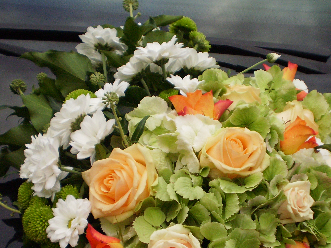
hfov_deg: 27.7
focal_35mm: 70
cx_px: 189
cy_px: 184
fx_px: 669
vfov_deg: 20.9
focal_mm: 7.4
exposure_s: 1/250
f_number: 3.5
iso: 250
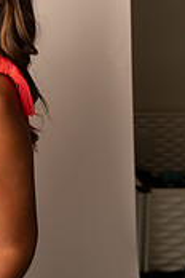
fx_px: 478
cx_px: -40
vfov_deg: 29.4
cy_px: -24
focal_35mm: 62
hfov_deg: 20.4
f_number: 3.2
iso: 100
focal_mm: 24
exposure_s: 1/160
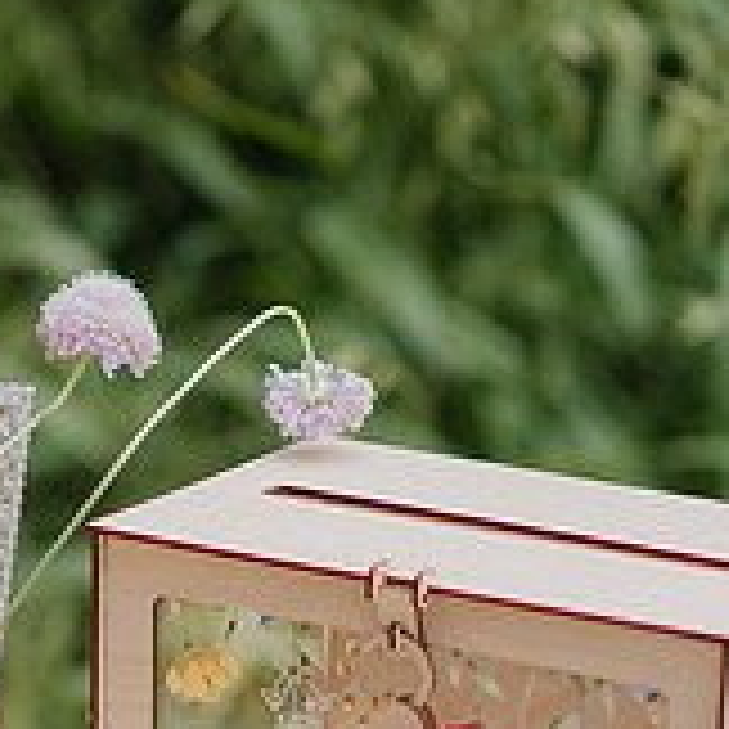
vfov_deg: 6.7
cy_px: 848
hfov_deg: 6.8
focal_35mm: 258
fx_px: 6147
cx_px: 162
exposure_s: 1/1250
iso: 100
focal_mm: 85
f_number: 2
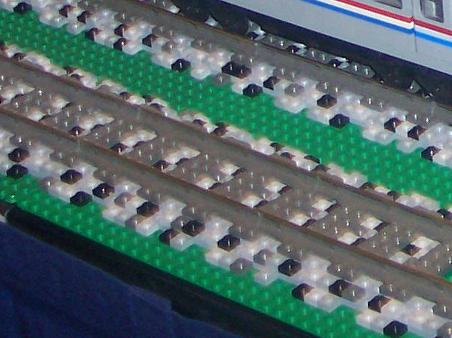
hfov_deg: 11.7
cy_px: -305
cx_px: 717
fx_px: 2101
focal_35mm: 161
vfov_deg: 8.8
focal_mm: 8
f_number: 2.8
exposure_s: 1/30
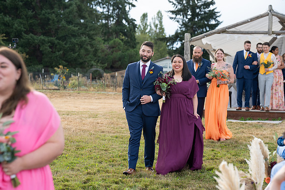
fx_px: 673
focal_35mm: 85
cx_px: 142
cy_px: 95
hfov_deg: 23.9
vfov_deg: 16.1
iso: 400
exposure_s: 1/800
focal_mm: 85
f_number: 4.5
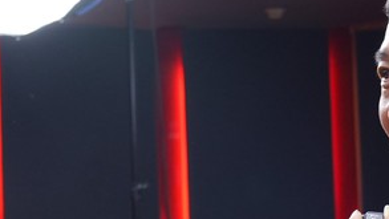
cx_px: 325
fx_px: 970
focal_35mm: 94
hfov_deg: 22.3
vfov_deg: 12.8
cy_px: 210
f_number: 4
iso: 1000
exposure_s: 1/125
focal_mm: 24
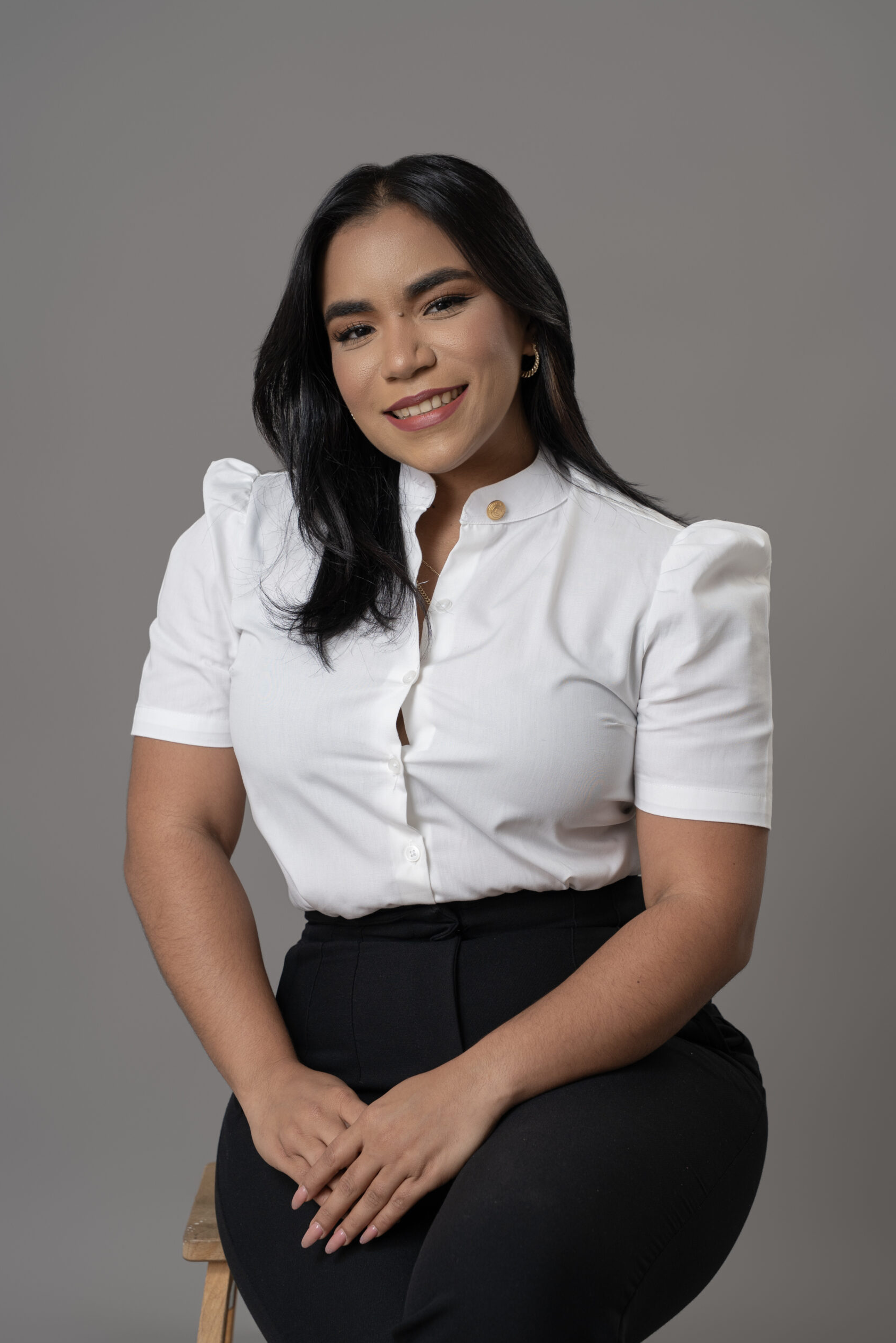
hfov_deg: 19.2
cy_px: 674
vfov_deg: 28.5
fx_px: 2650
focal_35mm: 71
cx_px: 444
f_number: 5.6
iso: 250
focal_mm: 70
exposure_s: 1/125
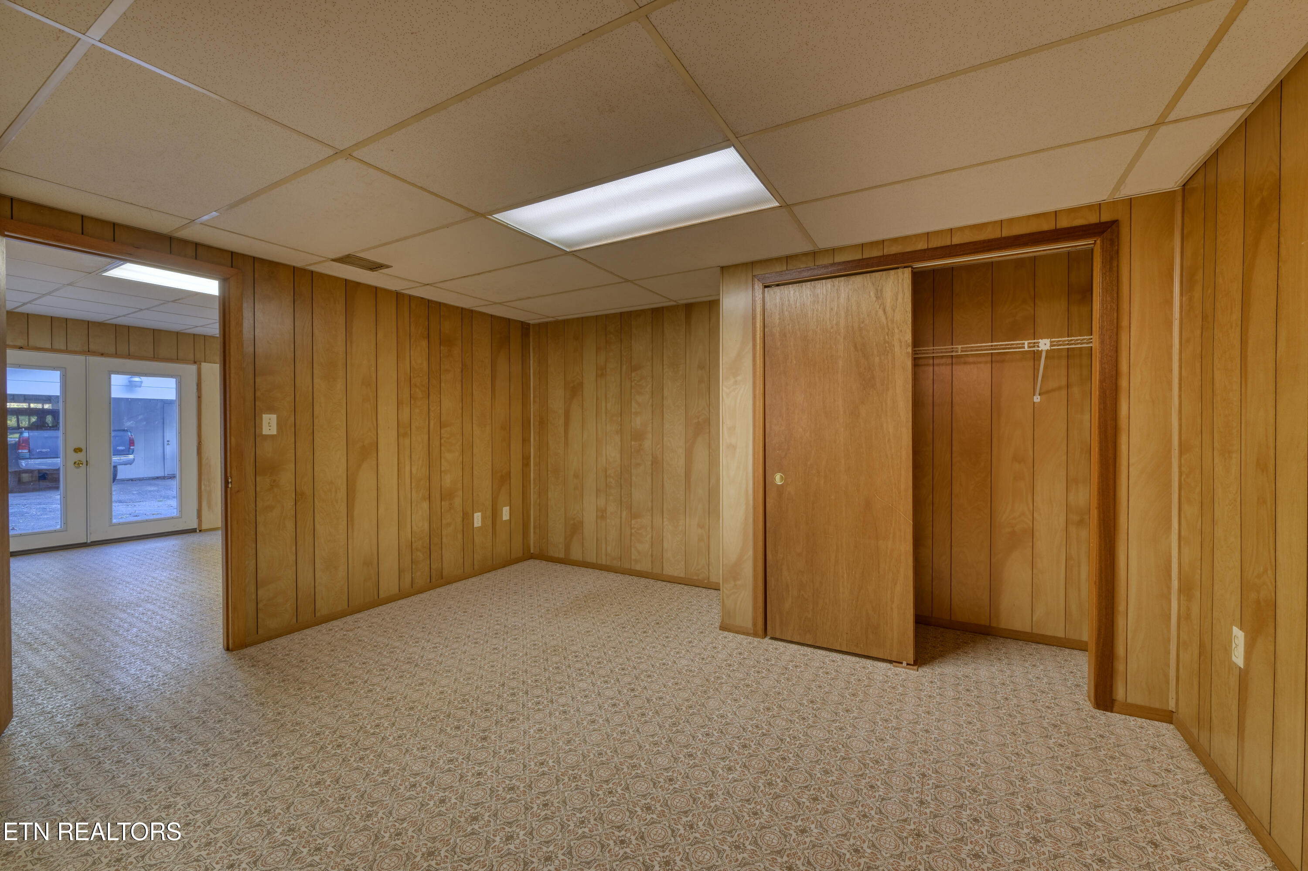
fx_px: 509
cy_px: 436
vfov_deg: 81.2
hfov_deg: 104.3
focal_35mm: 14
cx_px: 654
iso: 500
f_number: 8
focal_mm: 14
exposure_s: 1/4
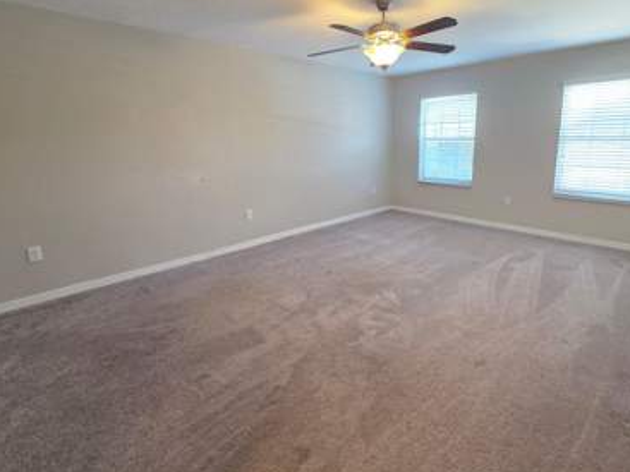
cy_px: 197
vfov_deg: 74.2
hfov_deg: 90.7
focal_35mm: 17
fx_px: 309
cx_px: 348
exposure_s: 1/60
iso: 200
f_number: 1.9
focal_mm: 2.2
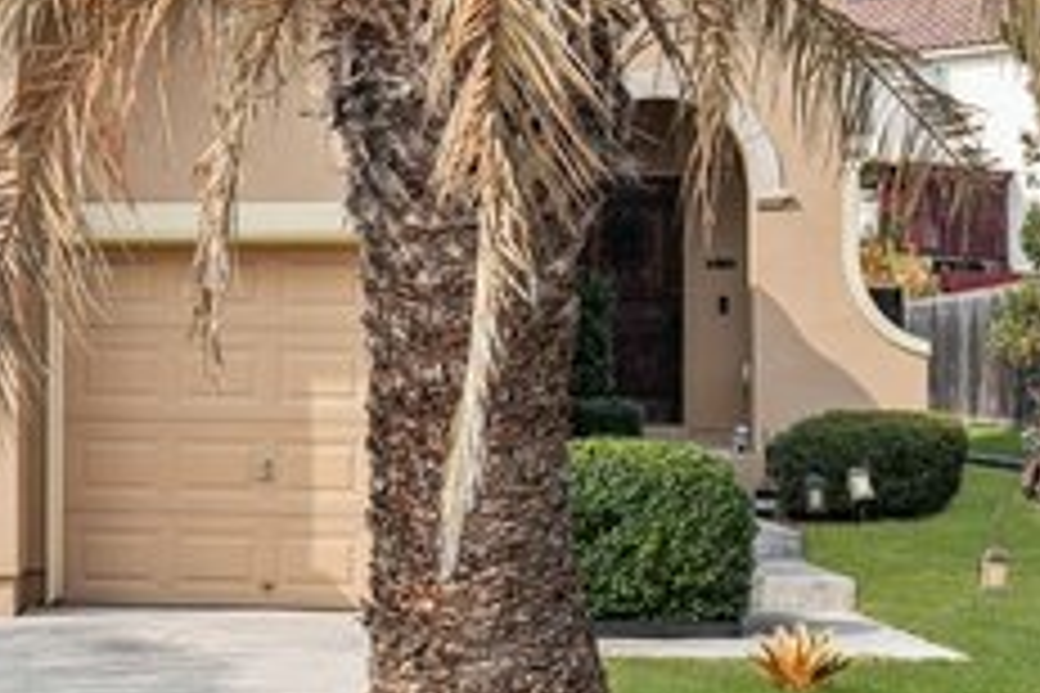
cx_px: 86
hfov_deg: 20.6
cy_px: 178
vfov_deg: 14.1
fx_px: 2802
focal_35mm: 97
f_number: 8
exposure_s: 1/500
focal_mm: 35
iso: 200
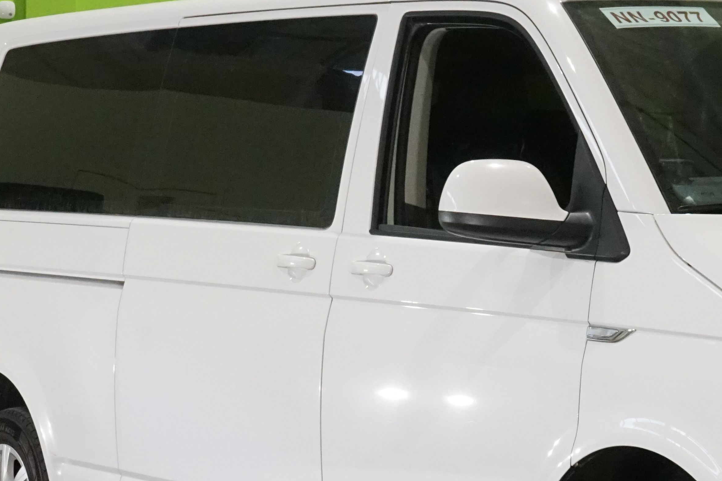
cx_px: 642
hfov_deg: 15.0
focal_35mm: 135
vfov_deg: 10.1
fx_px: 2707
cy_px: 343
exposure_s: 1/80
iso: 6400
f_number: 14
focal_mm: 53
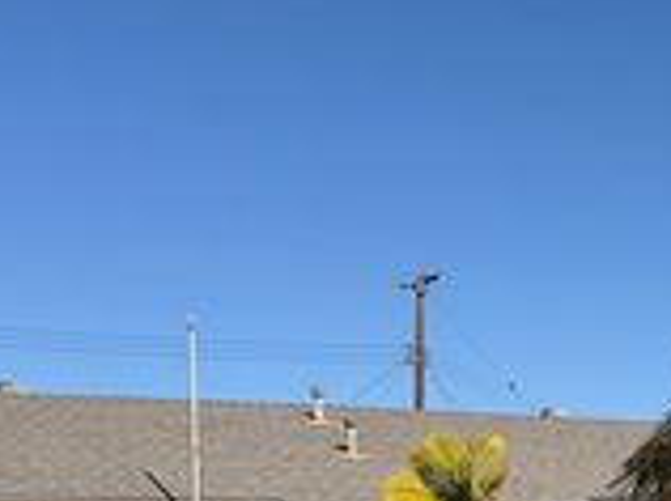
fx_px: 1471
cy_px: 448
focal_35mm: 76
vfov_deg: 19.0
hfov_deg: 24.9
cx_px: 603
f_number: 1.78
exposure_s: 1/6173
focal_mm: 6.76
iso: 80
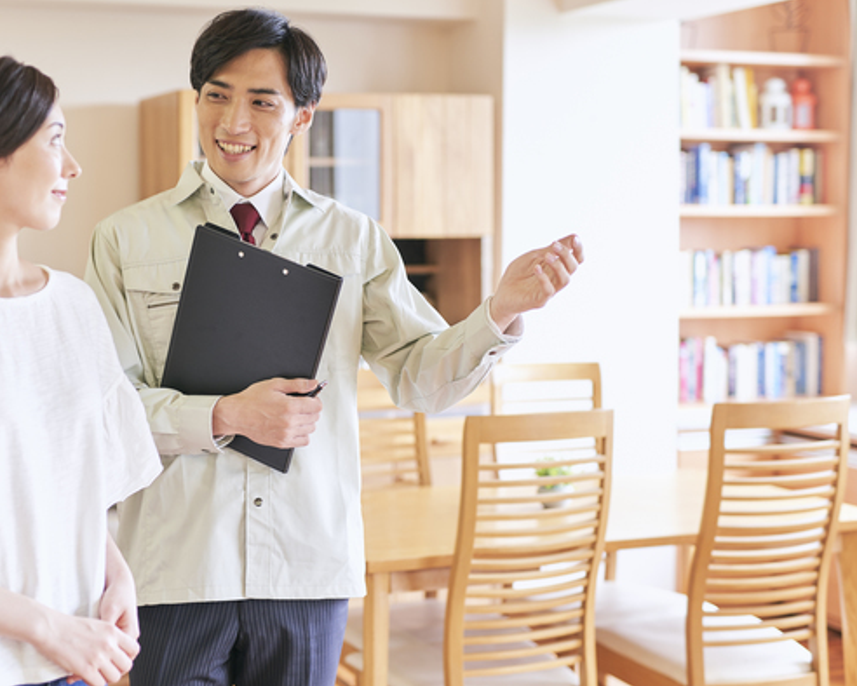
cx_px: 333
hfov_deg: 30.8
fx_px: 1548
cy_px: 317
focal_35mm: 61
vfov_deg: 25.0
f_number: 2
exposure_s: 1/60
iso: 200
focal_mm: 50
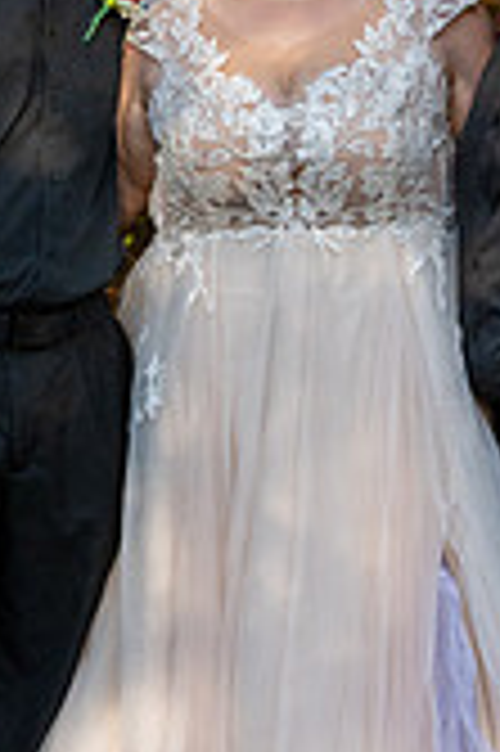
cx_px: 313
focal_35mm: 191
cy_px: 437
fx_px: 3987
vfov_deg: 10.8
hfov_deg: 7.2
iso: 6400
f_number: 4
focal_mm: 71
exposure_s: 1/3200
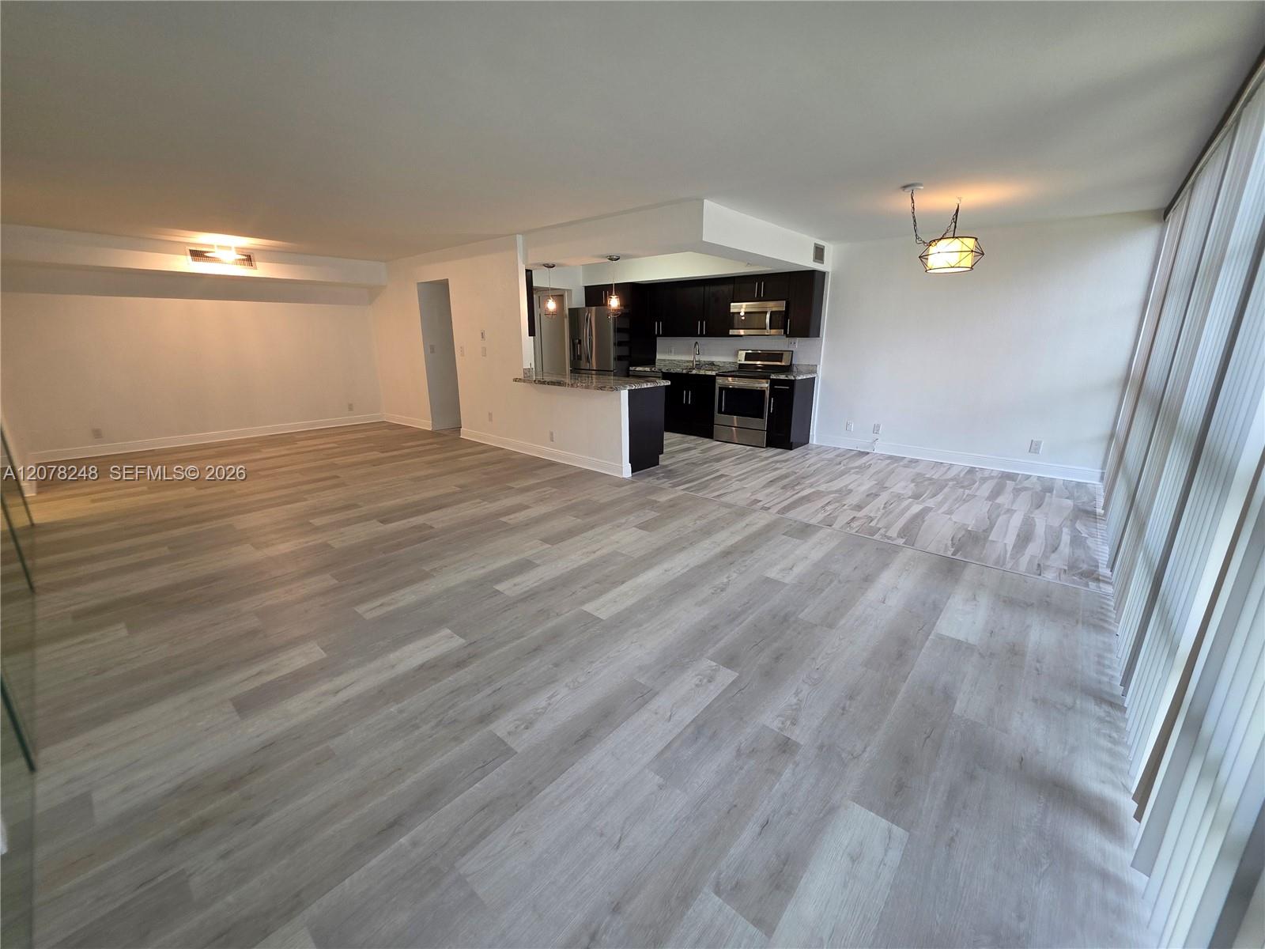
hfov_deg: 106.2
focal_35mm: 13
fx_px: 475
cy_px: 474
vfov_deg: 89.9
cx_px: 632
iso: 100
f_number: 1.9
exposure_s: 1/120
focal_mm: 2.2
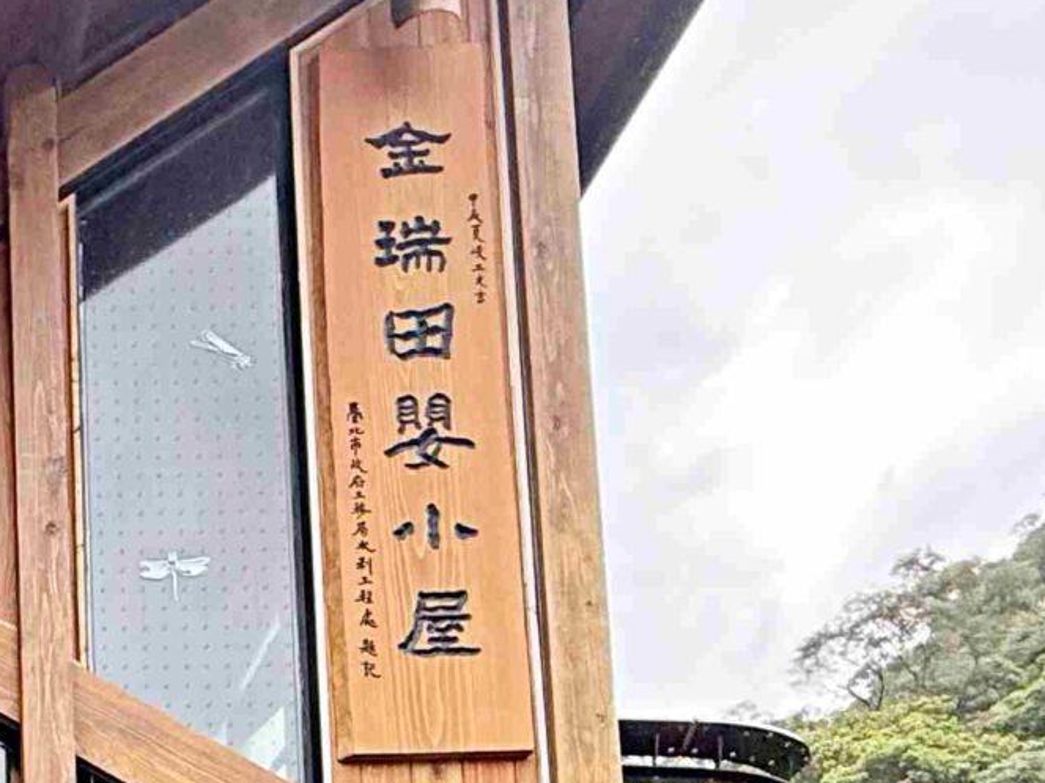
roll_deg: +0.7
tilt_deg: +7.7
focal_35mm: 54
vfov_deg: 22.6
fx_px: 1630
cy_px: 1146
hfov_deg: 29.5
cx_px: -271
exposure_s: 1/121
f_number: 2.2
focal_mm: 2.22
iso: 200
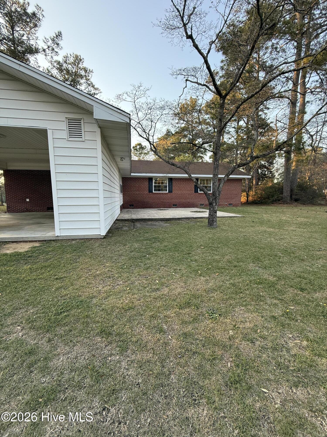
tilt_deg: -7.1
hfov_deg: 85.7
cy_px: 218
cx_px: 164
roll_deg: +0.9
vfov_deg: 102.1
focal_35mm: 14
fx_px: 176
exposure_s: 1/113
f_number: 2.2
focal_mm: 2.22
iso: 64
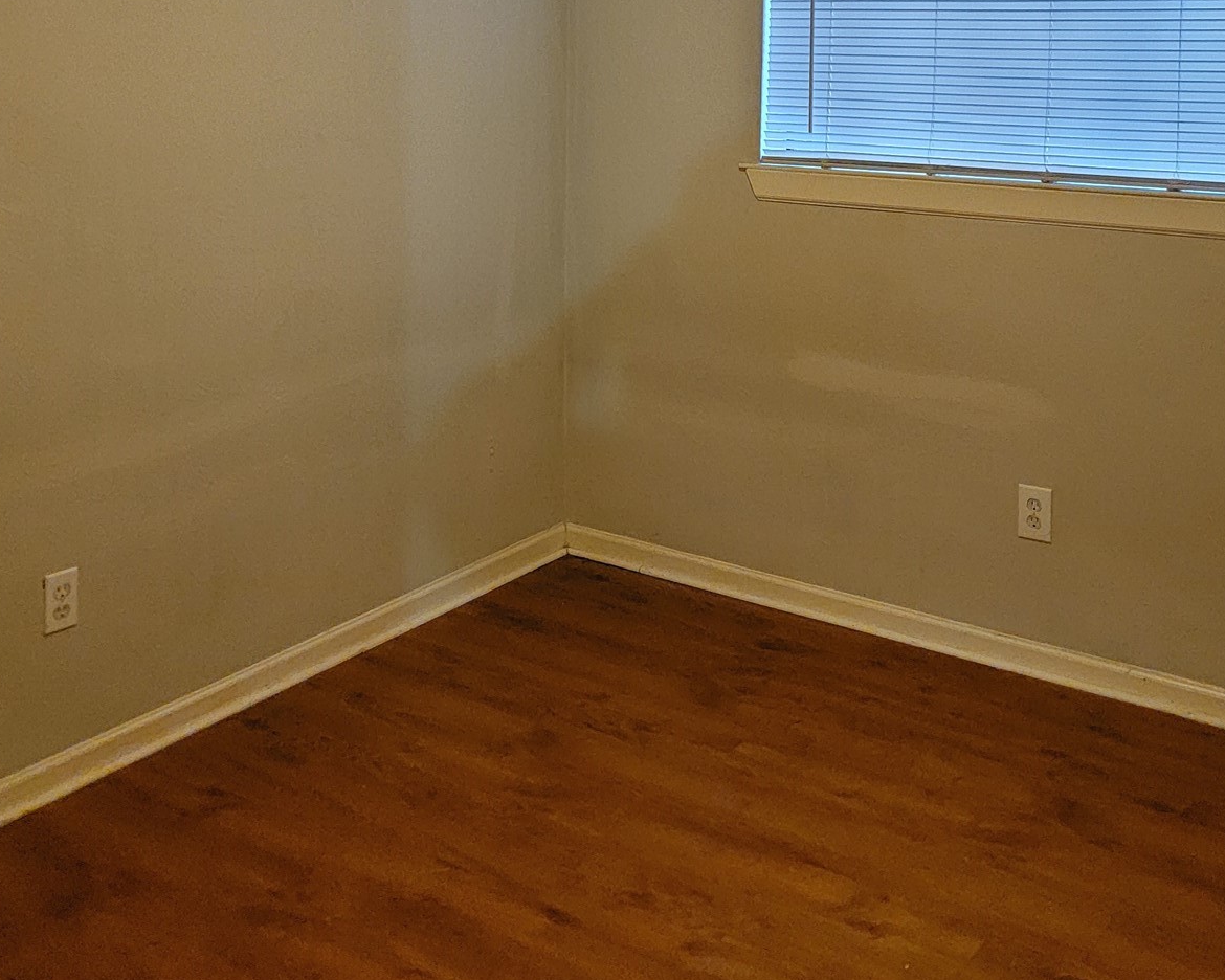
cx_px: 654
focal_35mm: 41
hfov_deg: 44.8
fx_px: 1486
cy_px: 139
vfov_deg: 34.8
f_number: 1.8
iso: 500
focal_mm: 6.7
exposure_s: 1/40
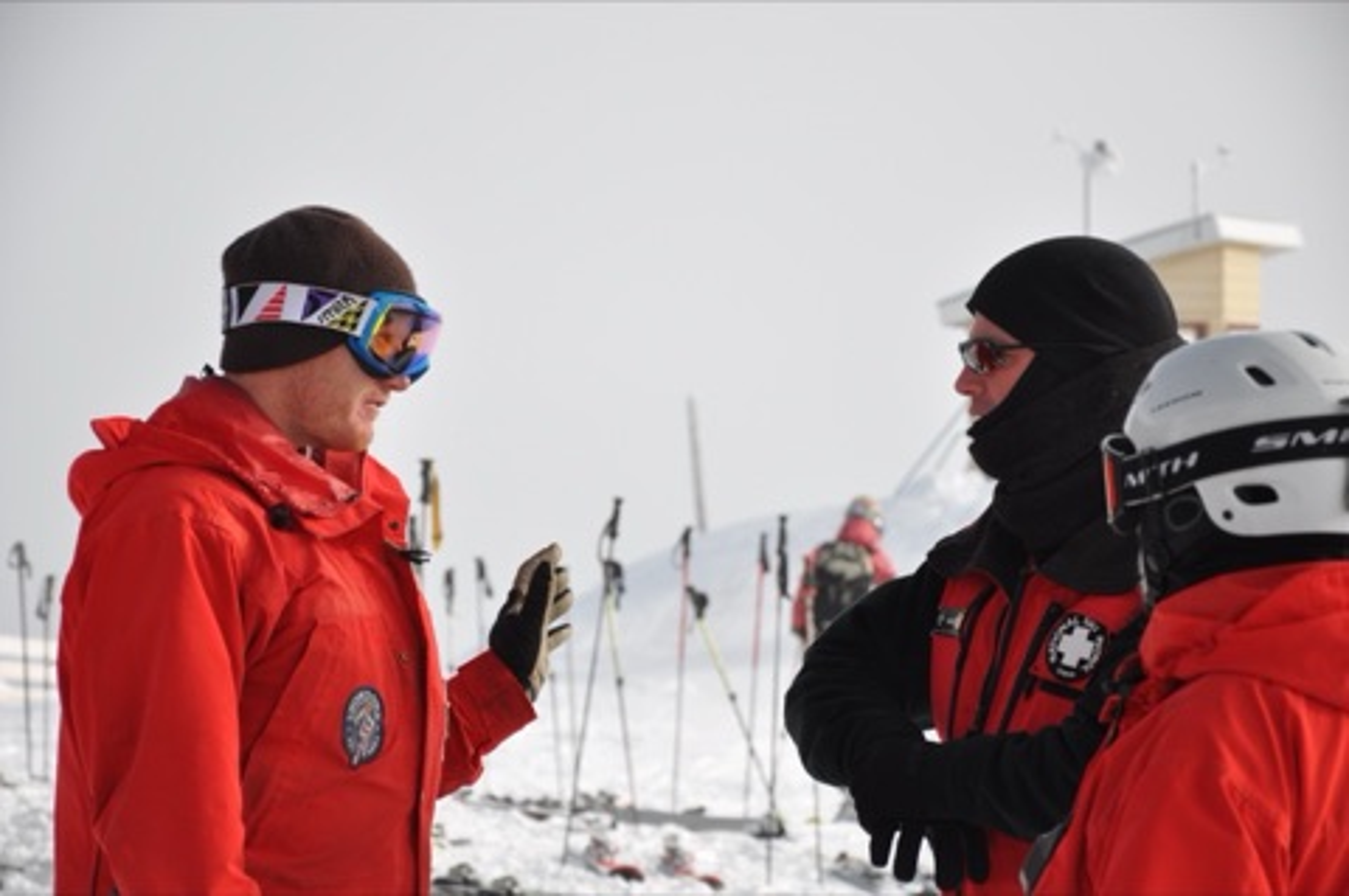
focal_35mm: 138
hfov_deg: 14.9
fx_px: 5166
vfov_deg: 9.9
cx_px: 674
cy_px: 448
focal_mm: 92
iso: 200
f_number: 6.3
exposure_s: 1/640
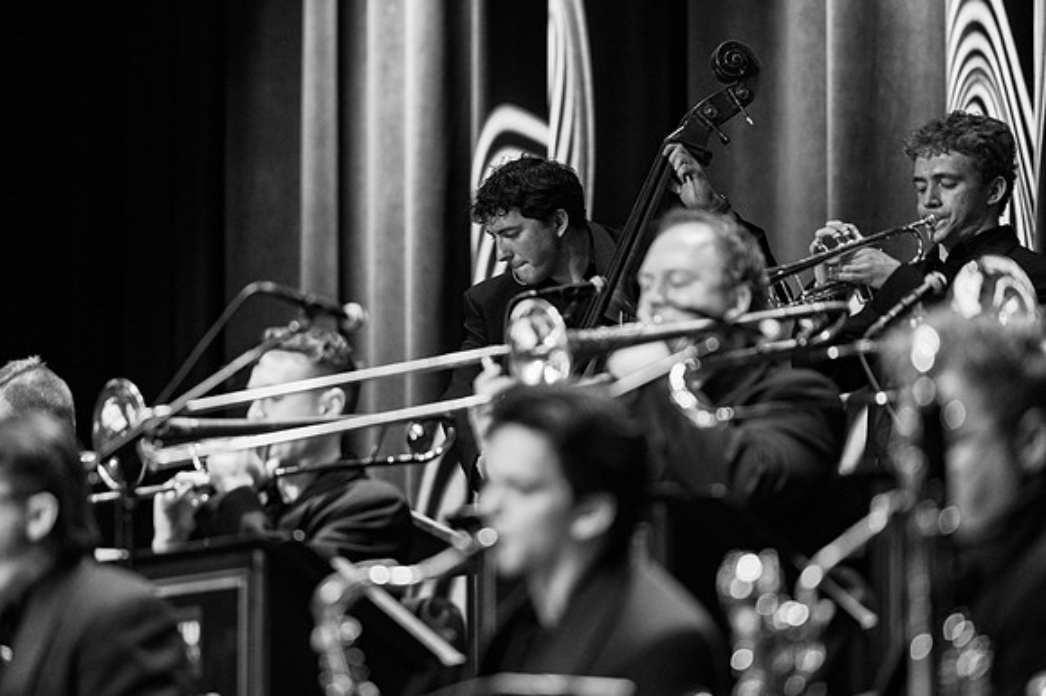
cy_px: 348
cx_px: 523
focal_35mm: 200
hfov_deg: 10.3
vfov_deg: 6.9
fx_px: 5808
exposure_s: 1/400
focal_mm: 200
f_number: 2.8
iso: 6400
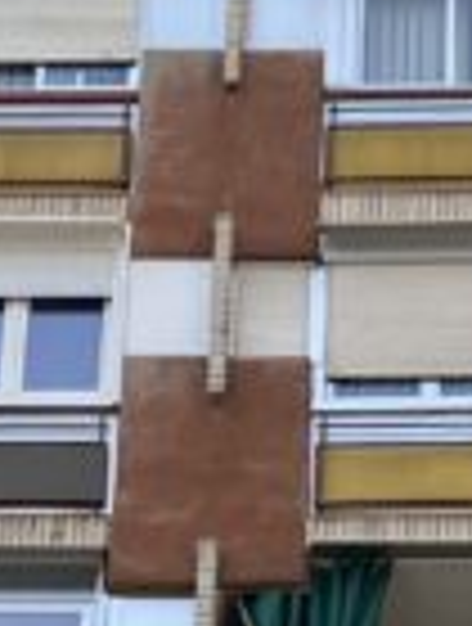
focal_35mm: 191
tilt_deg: +30.0
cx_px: 328
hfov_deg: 7.8
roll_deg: -1.9
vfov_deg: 9.9
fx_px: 3457
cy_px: 1004
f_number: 1.8
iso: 32
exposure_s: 1/1025
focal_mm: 4.25
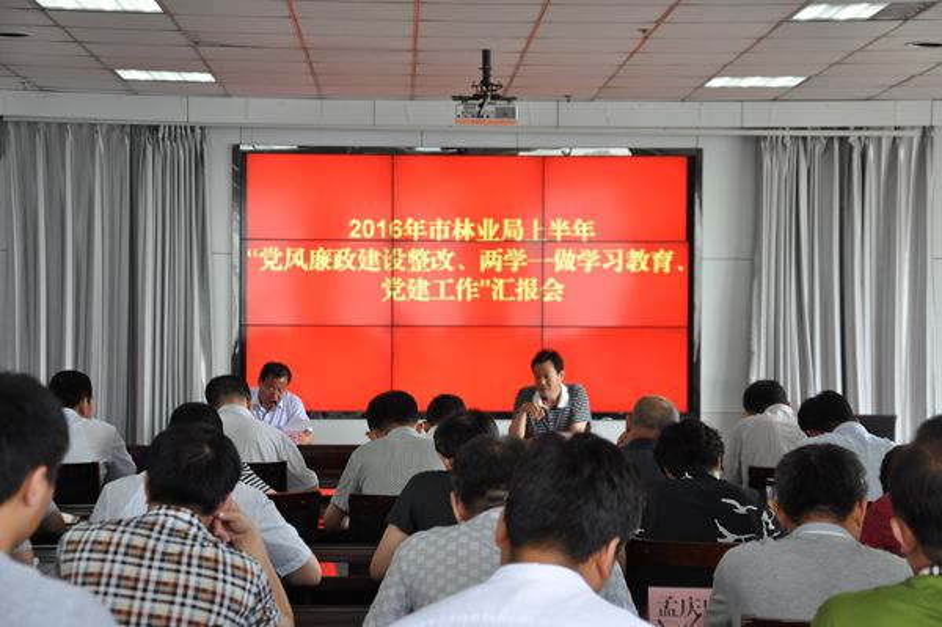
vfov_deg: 15.7
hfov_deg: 23.4
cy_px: 314
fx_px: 2275
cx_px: 471
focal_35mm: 87
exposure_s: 1/60
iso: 800
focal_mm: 58
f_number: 5
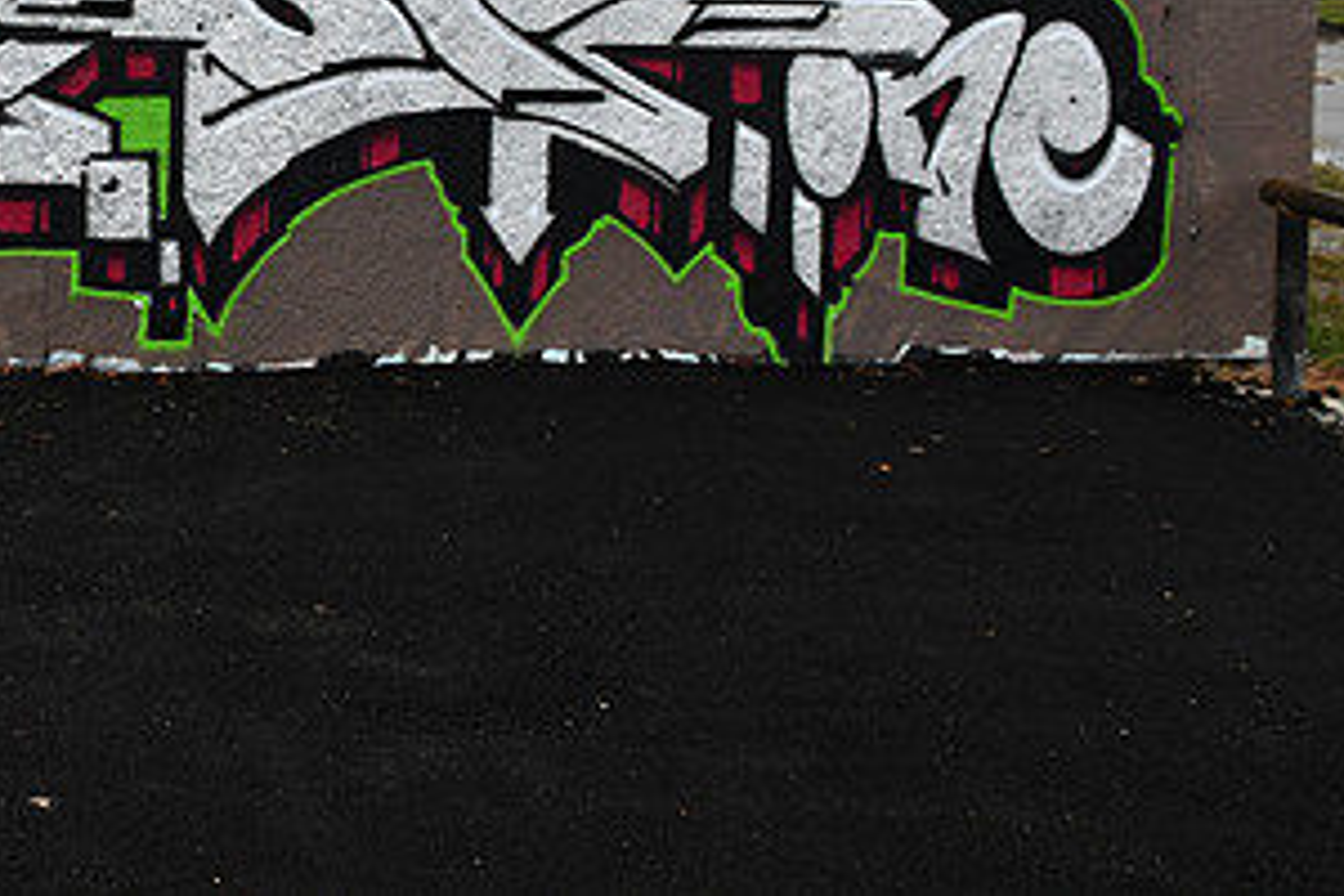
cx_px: 148
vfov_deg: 22.6
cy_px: 34
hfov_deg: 32.8
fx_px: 2165
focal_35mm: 58
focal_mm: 20
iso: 400
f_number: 5
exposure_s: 1/250
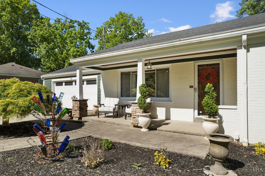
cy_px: 88
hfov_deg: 78.6
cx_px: 132
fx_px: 162
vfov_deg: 57.2
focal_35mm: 22
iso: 100
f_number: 2.8
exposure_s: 1/1500
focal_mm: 8.4
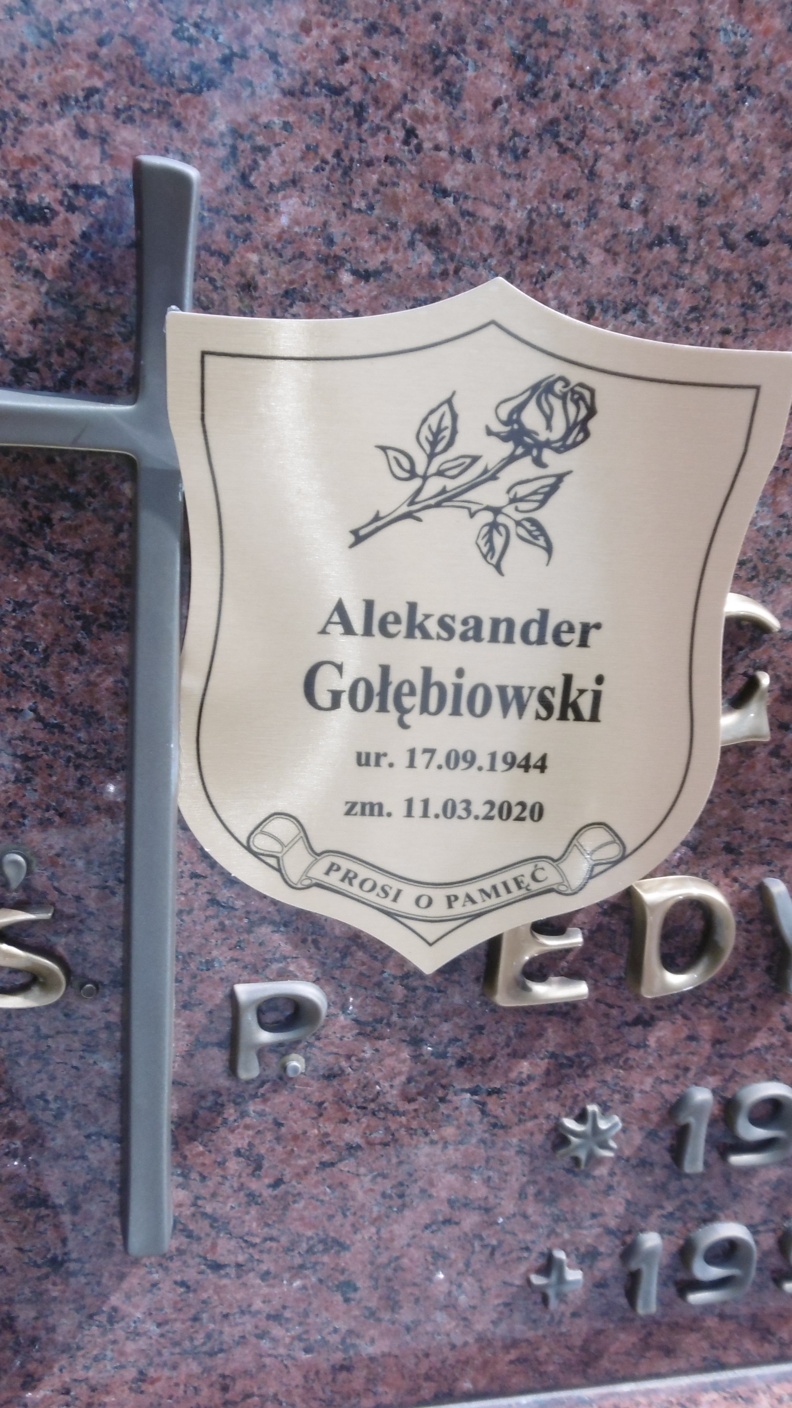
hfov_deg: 33.7
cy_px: 703
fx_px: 1307
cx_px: 432
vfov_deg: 56.6
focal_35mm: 35
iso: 100
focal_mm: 4.3
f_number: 3.1
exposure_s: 1/500
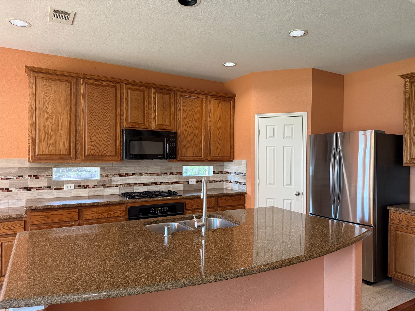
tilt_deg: +0.1
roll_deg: +0.2
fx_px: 288
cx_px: 208
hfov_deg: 71.6
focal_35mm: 24
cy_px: 156
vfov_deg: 56.8
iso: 500
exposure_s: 1/60
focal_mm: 6.76
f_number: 1.78
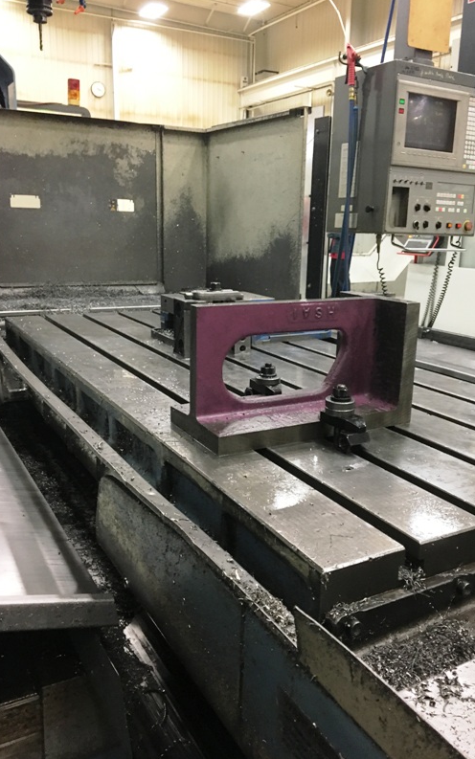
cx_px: 260
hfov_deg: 40.6
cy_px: 378
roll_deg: -1.3
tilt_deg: -13.2
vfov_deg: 61.2
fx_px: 642
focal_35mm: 31
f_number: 2.2
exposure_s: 1/30
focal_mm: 4.15
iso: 160
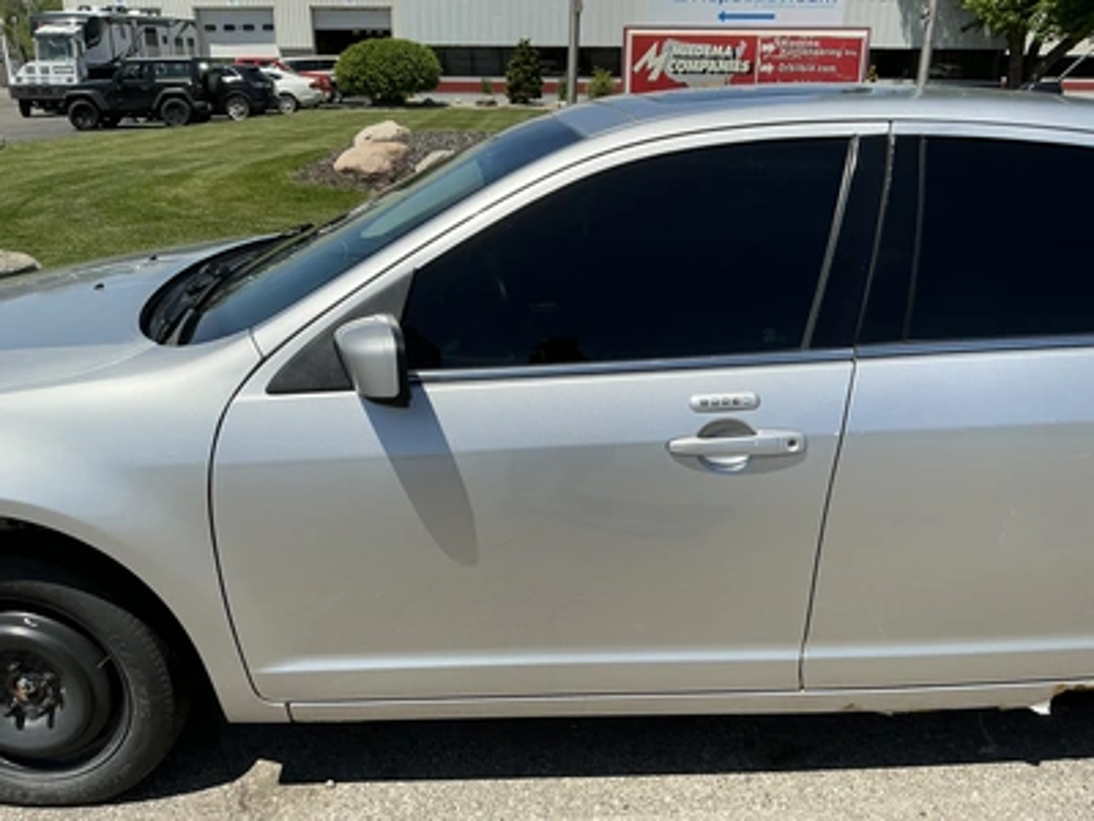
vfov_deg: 49.7
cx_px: 547
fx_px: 885
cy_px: 410
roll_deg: +0.1
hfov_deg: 63.4
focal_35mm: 28
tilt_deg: -20.4
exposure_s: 1/2667
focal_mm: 3
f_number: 1.8
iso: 25
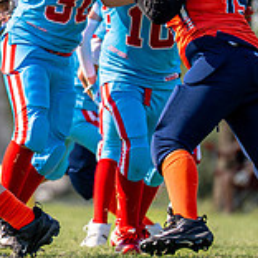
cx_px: -265
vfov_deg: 1.7
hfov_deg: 1.7
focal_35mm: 1030
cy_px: 51
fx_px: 8685
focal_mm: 200
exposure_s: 1/2500
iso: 160
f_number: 2.8
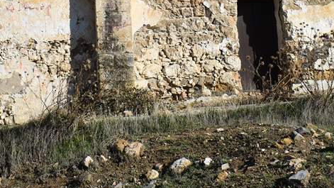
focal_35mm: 72
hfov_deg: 29.3
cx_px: 164
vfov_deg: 16.5
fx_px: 638
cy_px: 15
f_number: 9
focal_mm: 18
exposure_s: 1/320
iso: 100
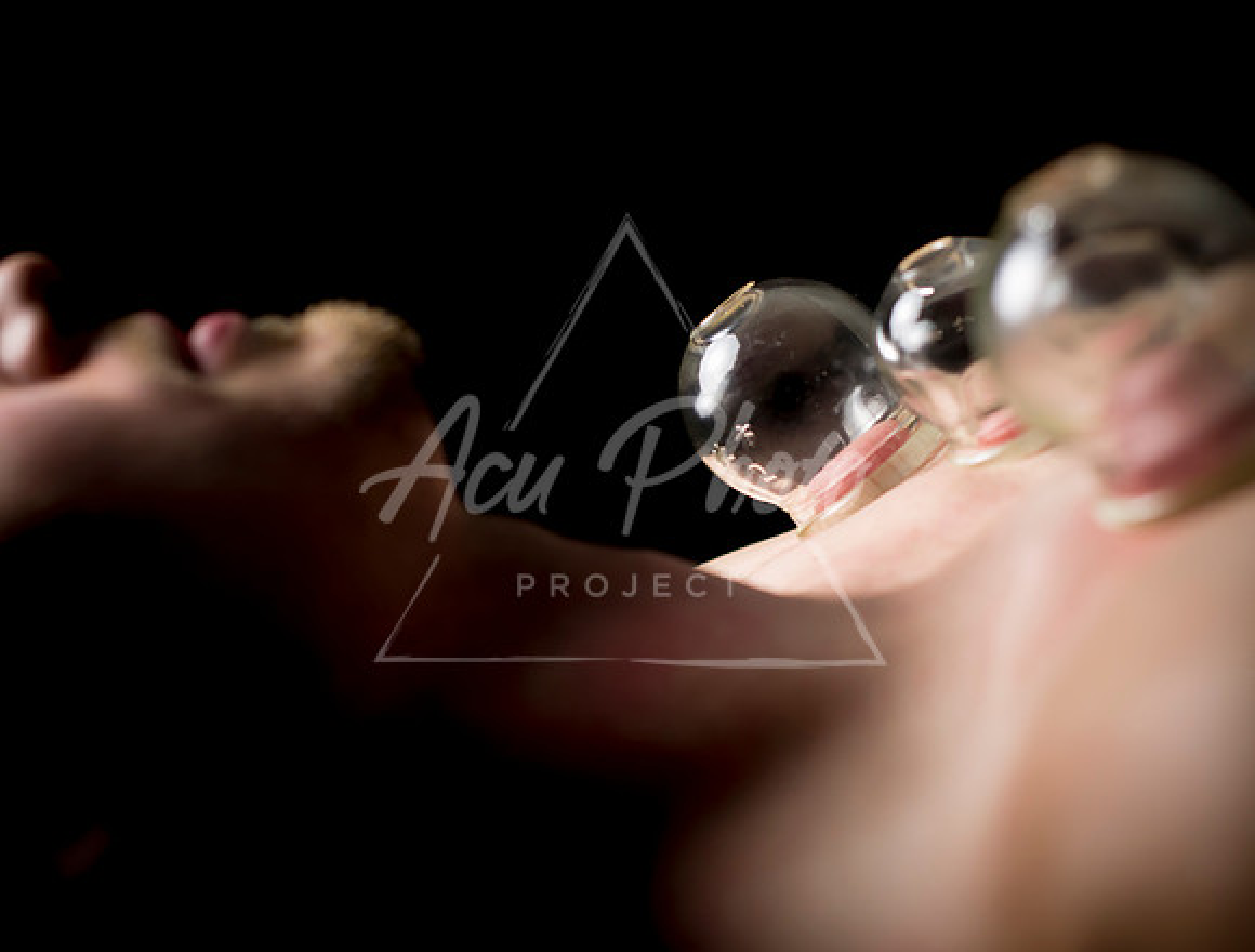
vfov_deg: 21.7
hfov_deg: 28.4
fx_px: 2478
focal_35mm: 68
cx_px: 653
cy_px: 495
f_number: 3.2
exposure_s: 1/320
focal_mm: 50
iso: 800
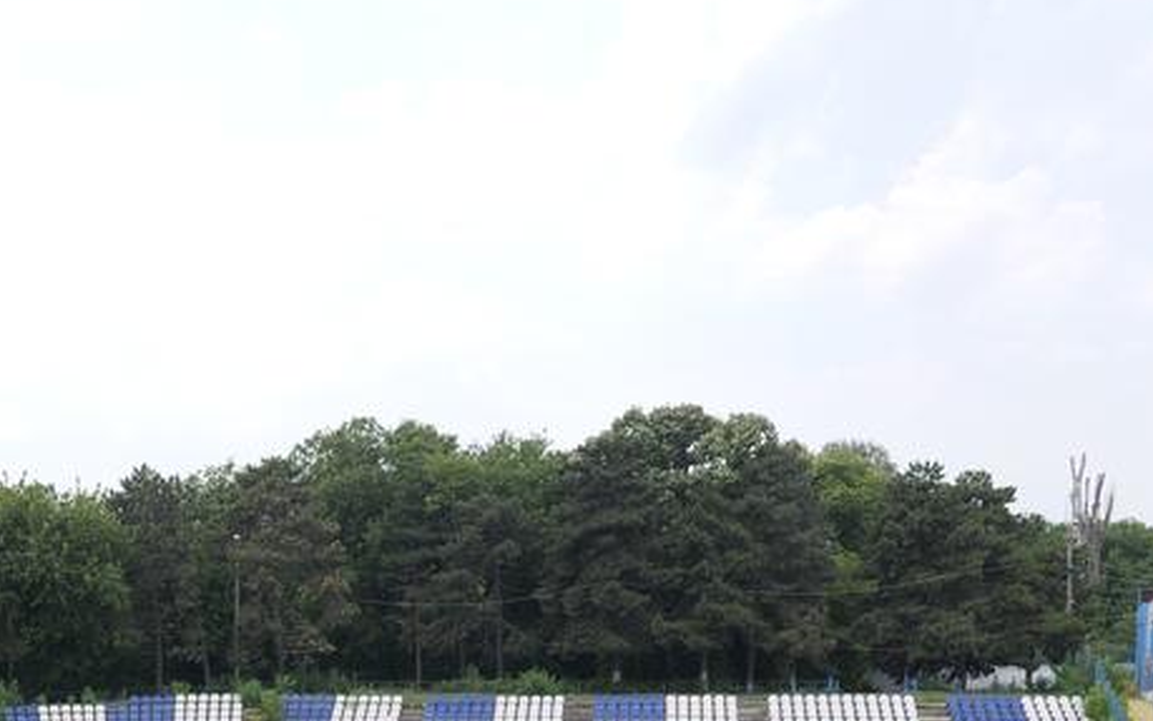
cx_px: 281
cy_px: 965
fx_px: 2011
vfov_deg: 18.7
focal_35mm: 64
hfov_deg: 31.4
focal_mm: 24
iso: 125
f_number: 4
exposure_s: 1/1000
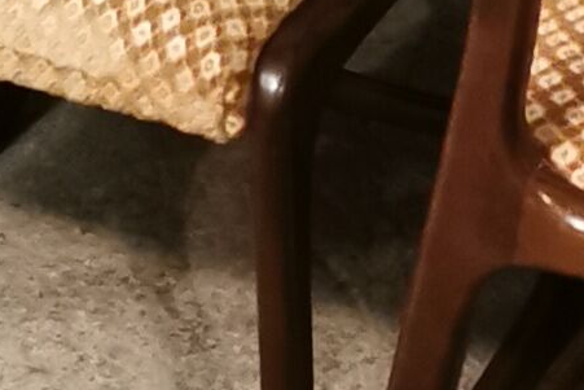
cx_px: 294
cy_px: -367
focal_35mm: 227
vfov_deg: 5.9
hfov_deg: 9.1
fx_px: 3683
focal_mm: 5.58
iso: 800
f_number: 1.8
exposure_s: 1/20
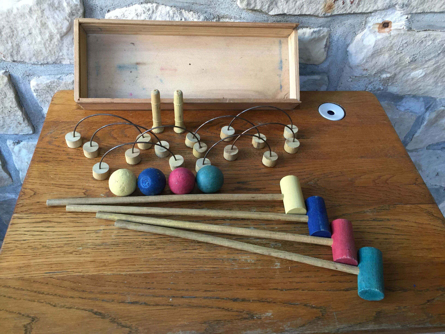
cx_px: 222
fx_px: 373
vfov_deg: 48.2
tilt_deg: -49.4
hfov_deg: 61.7
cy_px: 167
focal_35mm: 29
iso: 125
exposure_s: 1/33
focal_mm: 4.15
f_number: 2.2
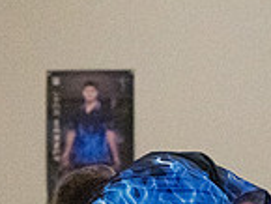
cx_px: 129
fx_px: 3369
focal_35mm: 430
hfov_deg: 4.6
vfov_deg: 3.4
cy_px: 326
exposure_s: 1/1250
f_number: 4
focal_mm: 75
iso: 10000
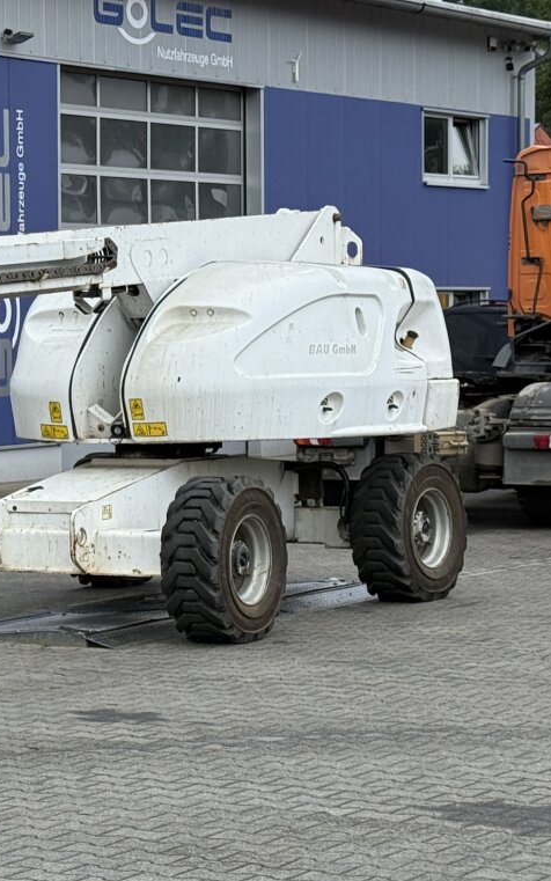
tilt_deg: -2.4
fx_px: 2569
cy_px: 435
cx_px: -238
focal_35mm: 107
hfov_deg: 11.8
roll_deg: +0.5
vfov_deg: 19.5
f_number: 1.78
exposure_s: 1/1931
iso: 100
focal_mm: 6.76
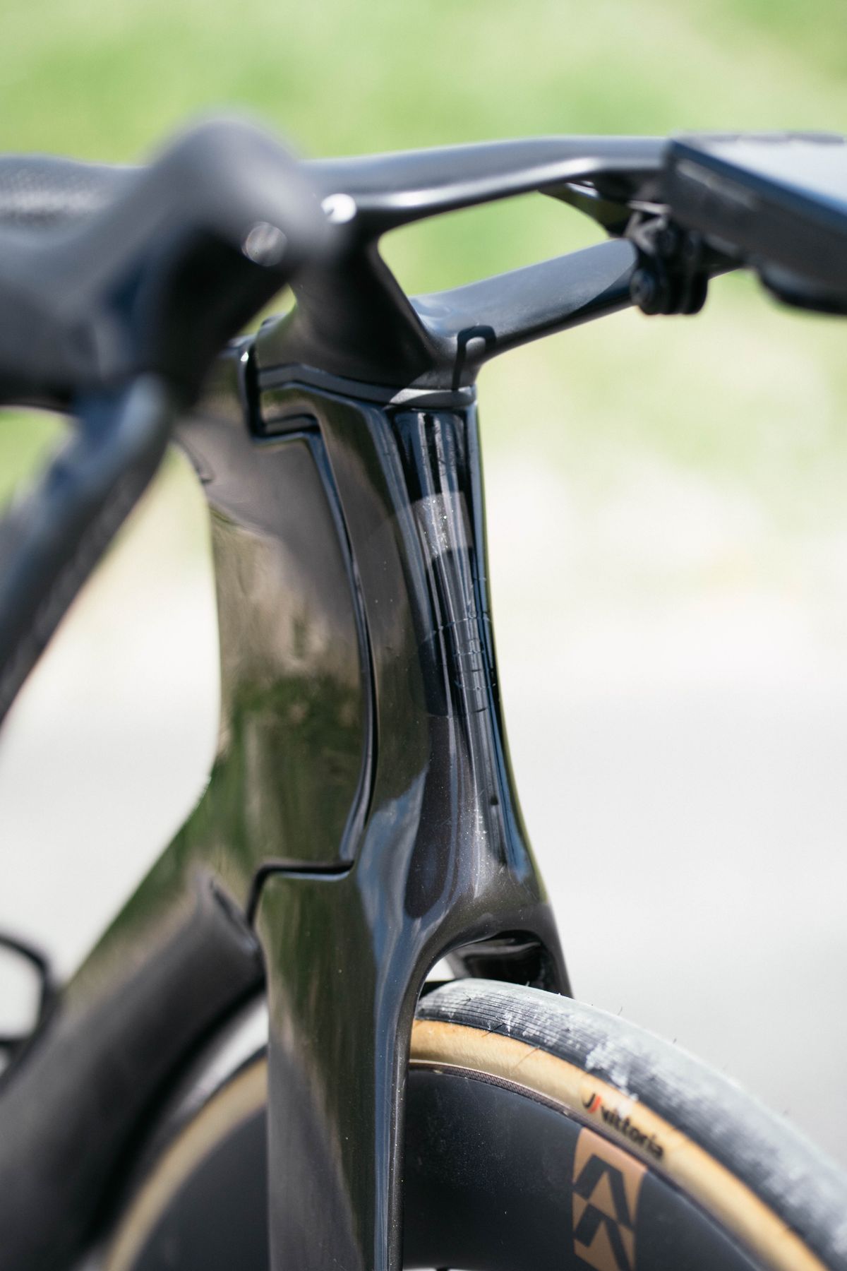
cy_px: 636
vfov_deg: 23.9
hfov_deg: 16.1
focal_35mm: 85
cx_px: 424
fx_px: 3000
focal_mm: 85
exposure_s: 1/4000
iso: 400
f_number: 3.2
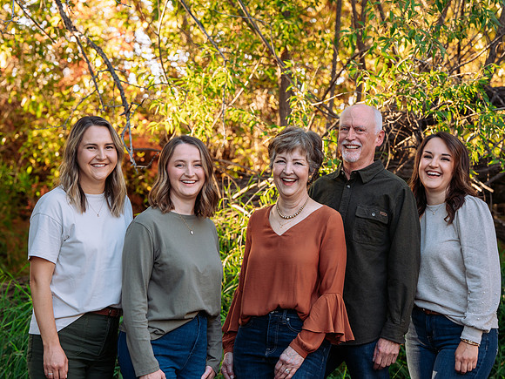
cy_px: 190
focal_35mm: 126
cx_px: 252
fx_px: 1831
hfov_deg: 15.7
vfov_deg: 11.8
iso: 800
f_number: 5
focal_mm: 116
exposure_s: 1/200
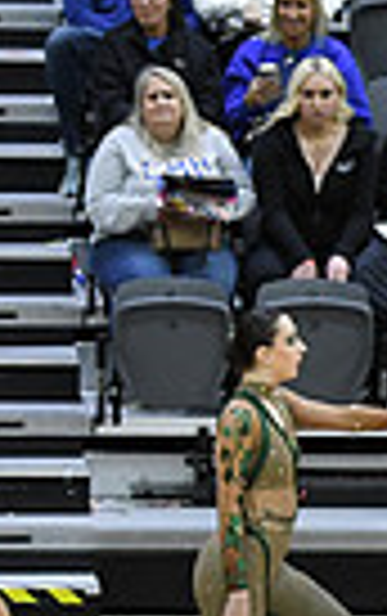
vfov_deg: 4.6
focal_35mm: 452
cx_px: 1116
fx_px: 7604
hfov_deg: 2.9
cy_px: 668
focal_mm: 70
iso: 3200
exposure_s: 1/400
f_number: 2.8
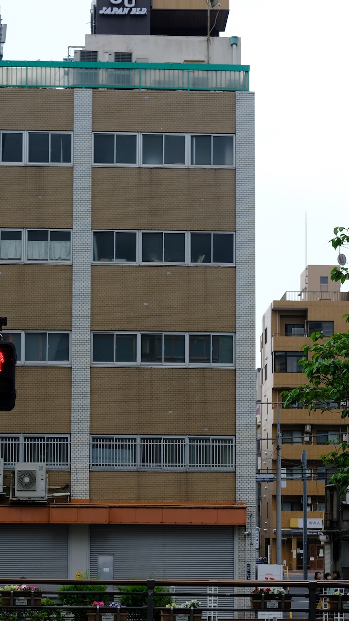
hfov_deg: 14.7
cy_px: 443
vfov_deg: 25.7
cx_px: 118
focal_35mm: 82
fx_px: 1349
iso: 400
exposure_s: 1/500
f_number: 5
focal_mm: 35
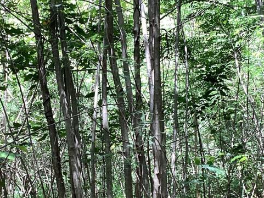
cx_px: 130
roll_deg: +0.6
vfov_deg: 19.8
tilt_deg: -3.7
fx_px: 564
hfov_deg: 26.3
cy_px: 138
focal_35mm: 74
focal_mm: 3.3
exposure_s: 1/100
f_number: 2.4
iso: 50
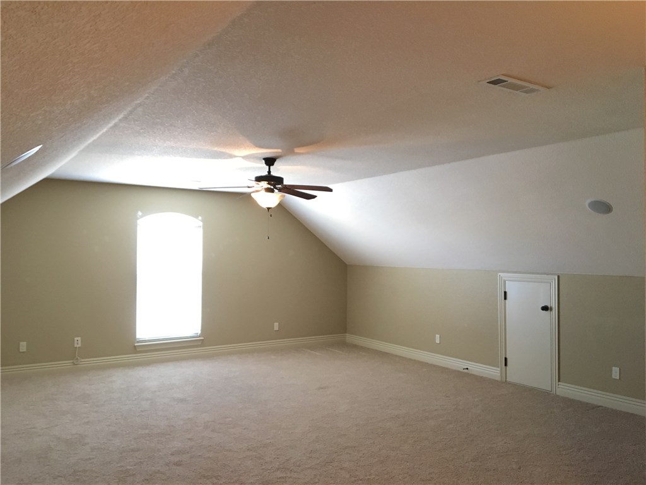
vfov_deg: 48.2
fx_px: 541
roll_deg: +0.4
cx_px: 323
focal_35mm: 29
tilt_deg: +1.2
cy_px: 242
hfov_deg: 61.7
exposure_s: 1/24
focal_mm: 4.15
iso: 200
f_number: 2.2
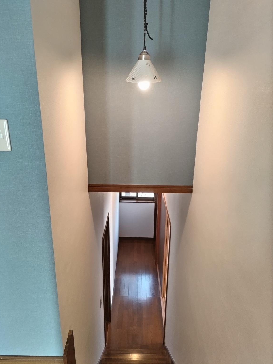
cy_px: 181
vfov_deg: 65.3
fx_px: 284
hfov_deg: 51.4
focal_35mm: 27
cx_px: 132
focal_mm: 4.8
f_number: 1.79
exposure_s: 1/50
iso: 334
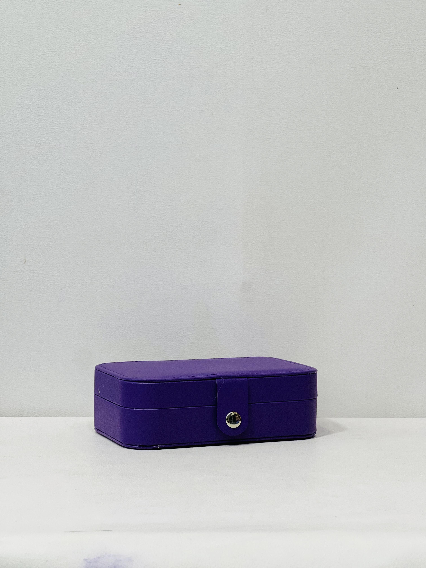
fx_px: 1263
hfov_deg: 19.1
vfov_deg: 25.3
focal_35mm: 77
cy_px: 284
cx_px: 213
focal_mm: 9
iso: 160
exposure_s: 1/50
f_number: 2.8
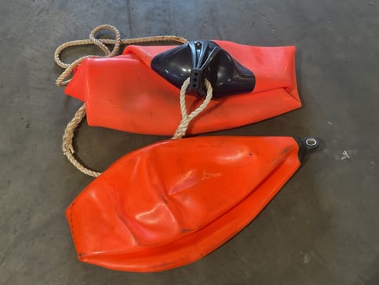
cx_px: 190
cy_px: 146
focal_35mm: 30
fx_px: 329
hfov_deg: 59.9
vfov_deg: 46.8
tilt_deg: -64.0
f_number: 1.8
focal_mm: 3
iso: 125
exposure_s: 1/50
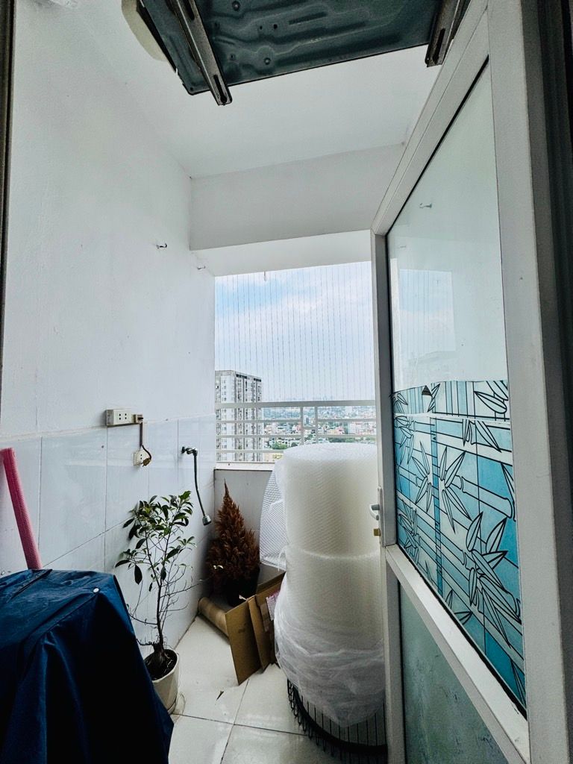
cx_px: 286
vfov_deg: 102.1
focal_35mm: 14
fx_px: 309
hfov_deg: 85.7
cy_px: 382
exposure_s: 1/2273
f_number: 2.2
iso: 50
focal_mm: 2.22
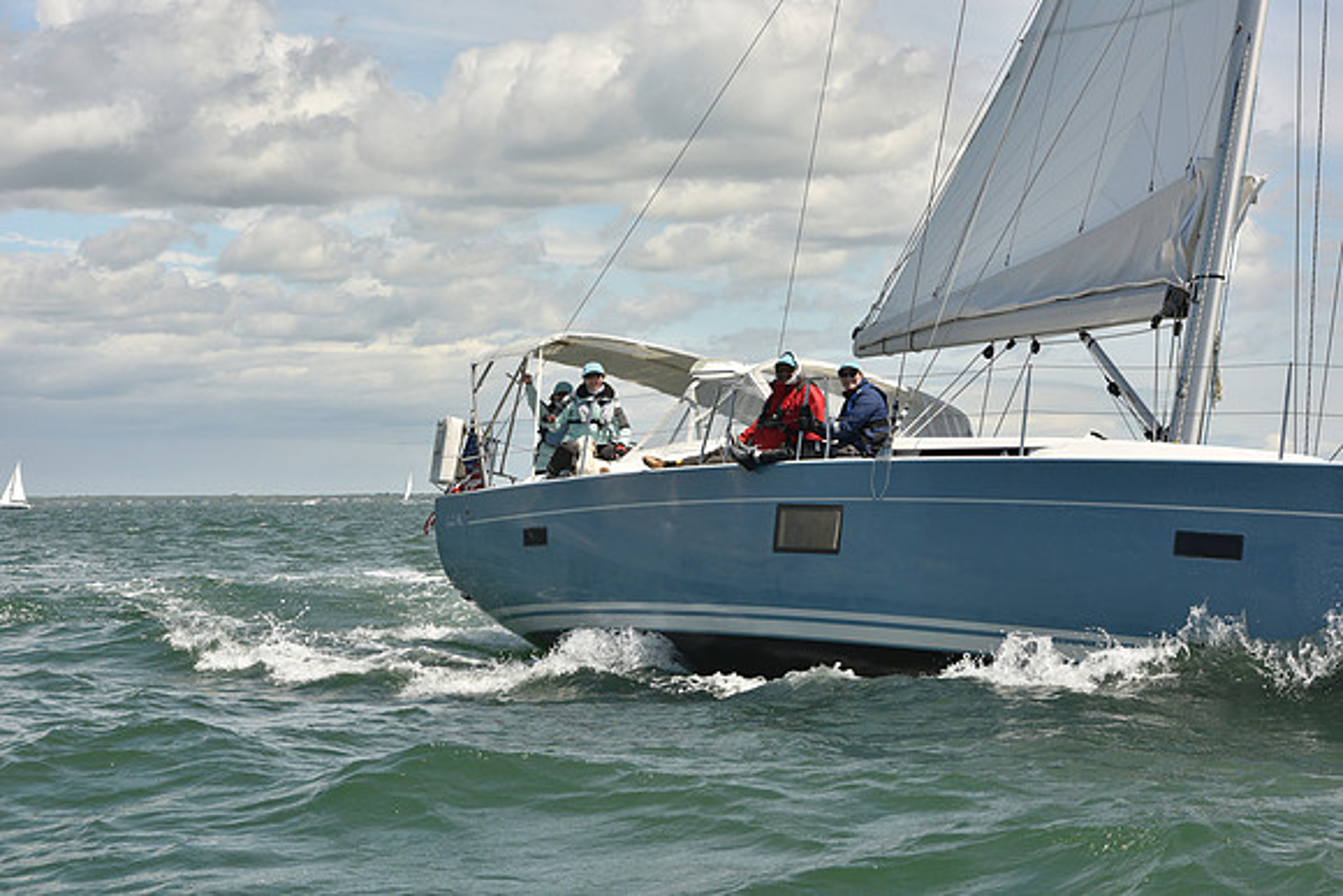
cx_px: 672
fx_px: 3172
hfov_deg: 23.9
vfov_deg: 16.1
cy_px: 448
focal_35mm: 85
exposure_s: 1/800
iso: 320
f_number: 11
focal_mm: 85
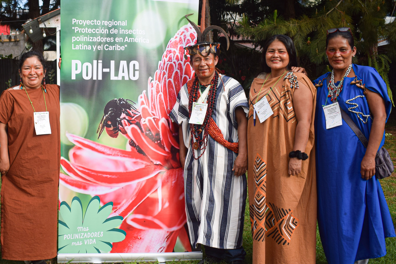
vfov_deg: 28.6
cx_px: 125
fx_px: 517
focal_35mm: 47
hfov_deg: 41.3
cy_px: 103
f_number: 3.5
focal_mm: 18
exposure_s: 1/640
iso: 100
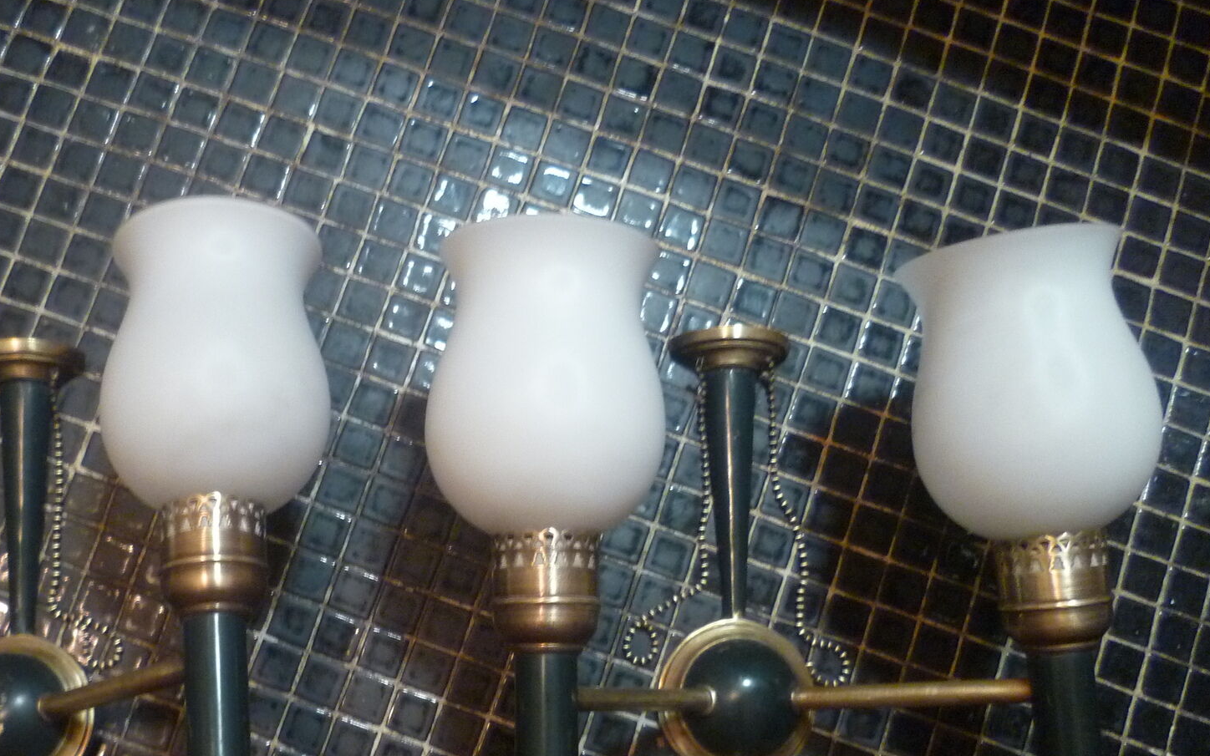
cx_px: 387
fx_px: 1352
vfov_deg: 30.6
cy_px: 594
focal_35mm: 41
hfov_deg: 47.3
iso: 400
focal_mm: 5
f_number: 2.8
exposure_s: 1/4
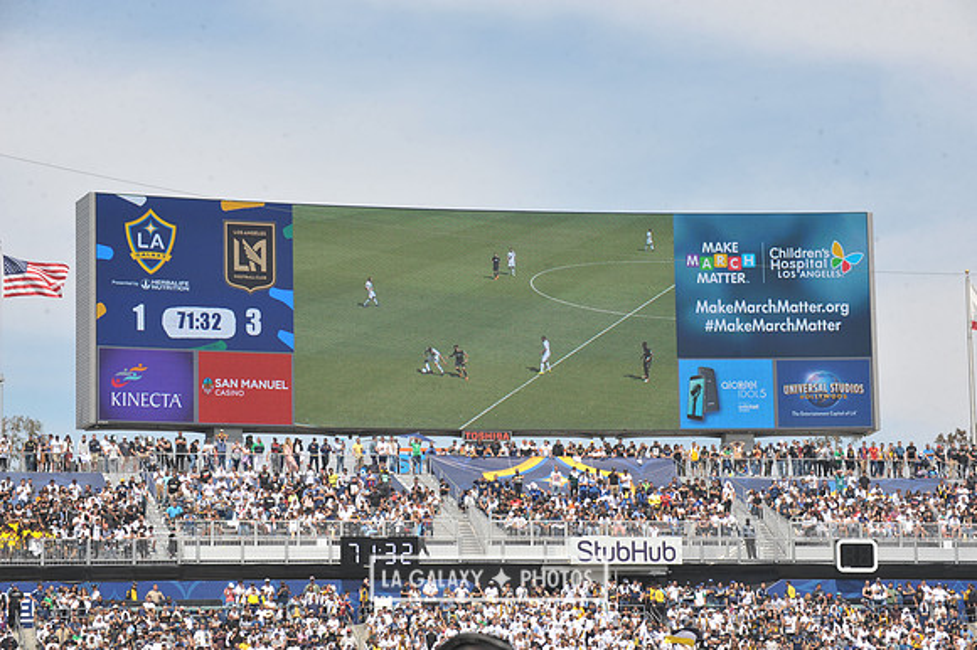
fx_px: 3255
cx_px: 488
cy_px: 325
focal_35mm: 120
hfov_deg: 17.1
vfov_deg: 11.4
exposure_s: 1/400
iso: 250
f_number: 10
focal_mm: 120
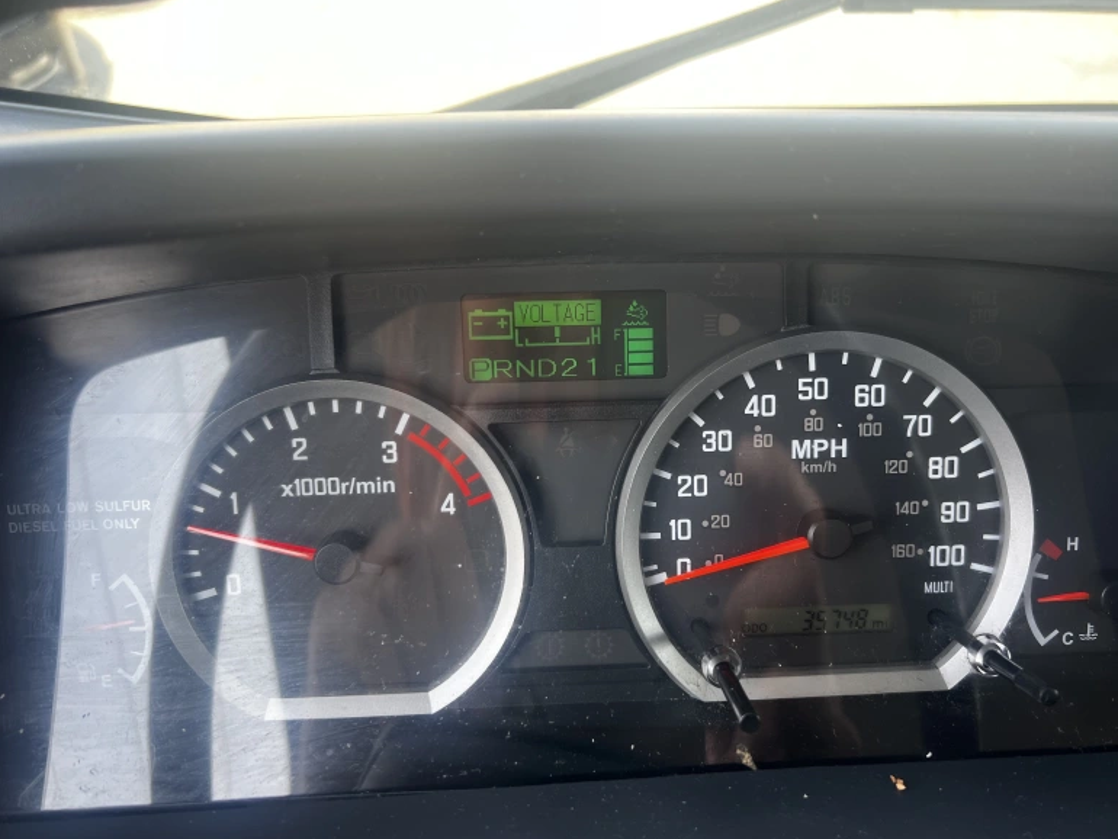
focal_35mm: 27
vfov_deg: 51.4
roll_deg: -0.5
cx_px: 578
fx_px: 872
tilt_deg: -43.1
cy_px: 430
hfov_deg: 65.3
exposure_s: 1/132
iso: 32
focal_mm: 5.7
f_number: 1.5
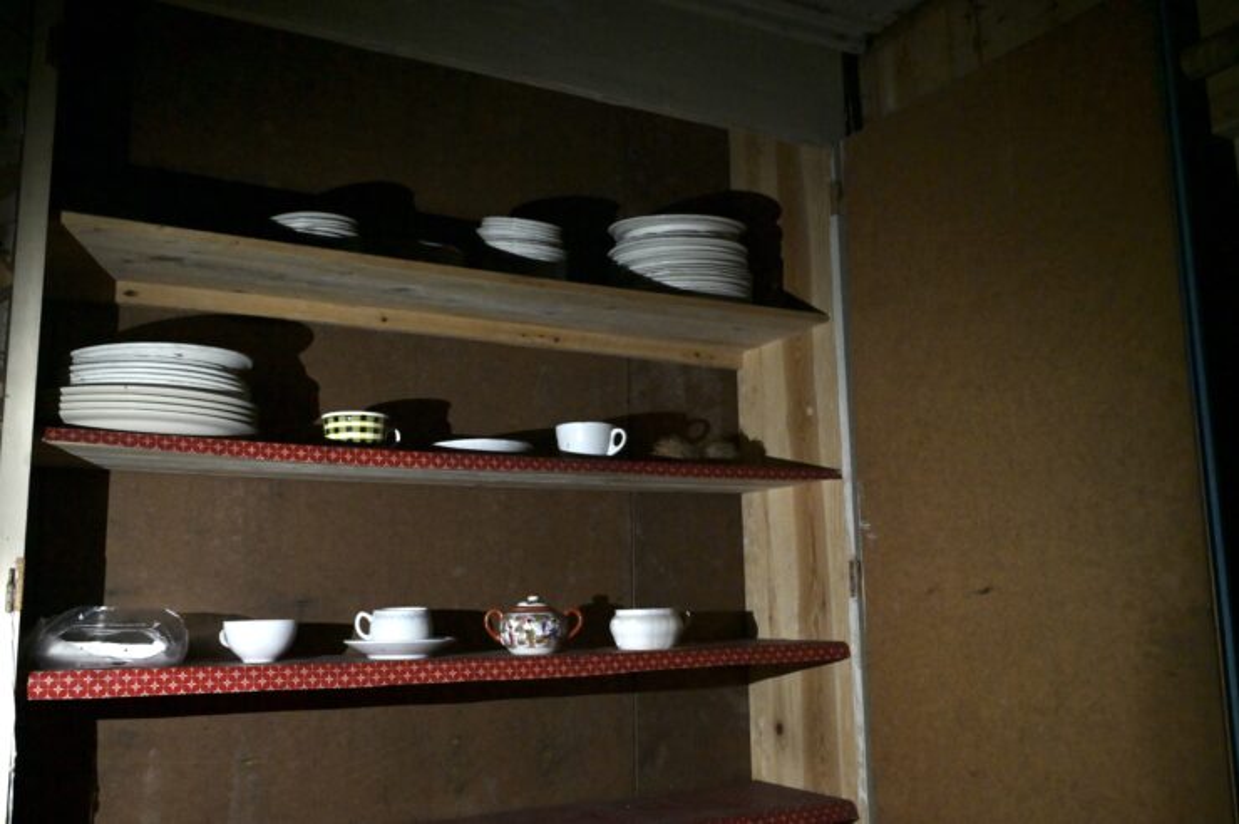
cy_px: 412
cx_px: 620
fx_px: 1135
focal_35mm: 33
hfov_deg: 57.3
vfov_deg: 39.9
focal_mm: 33
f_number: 7.1
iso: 6400
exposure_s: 1/40
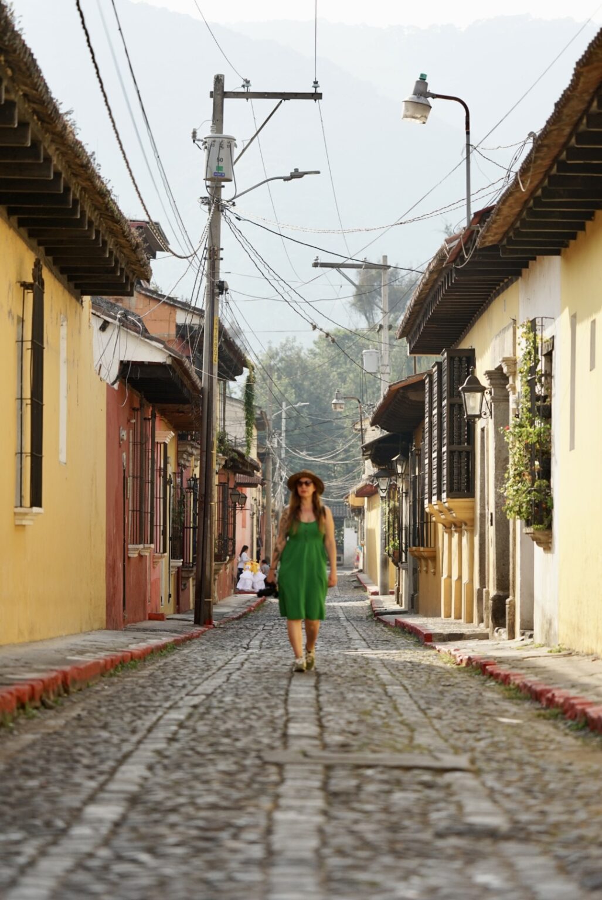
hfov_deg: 10.2
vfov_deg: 15.2
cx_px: 301
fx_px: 3379
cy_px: 450
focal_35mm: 135
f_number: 4
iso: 320
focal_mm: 135
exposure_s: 1/1250
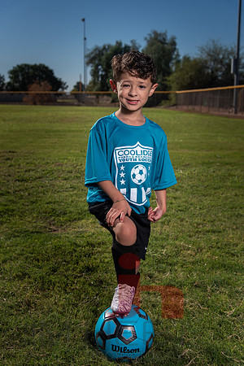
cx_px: 122
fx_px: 508
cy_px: 183
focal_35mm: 50
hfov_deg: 27.0
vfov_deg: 39.6
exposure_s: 1/1250
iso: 100
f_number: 5.6
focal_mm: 50
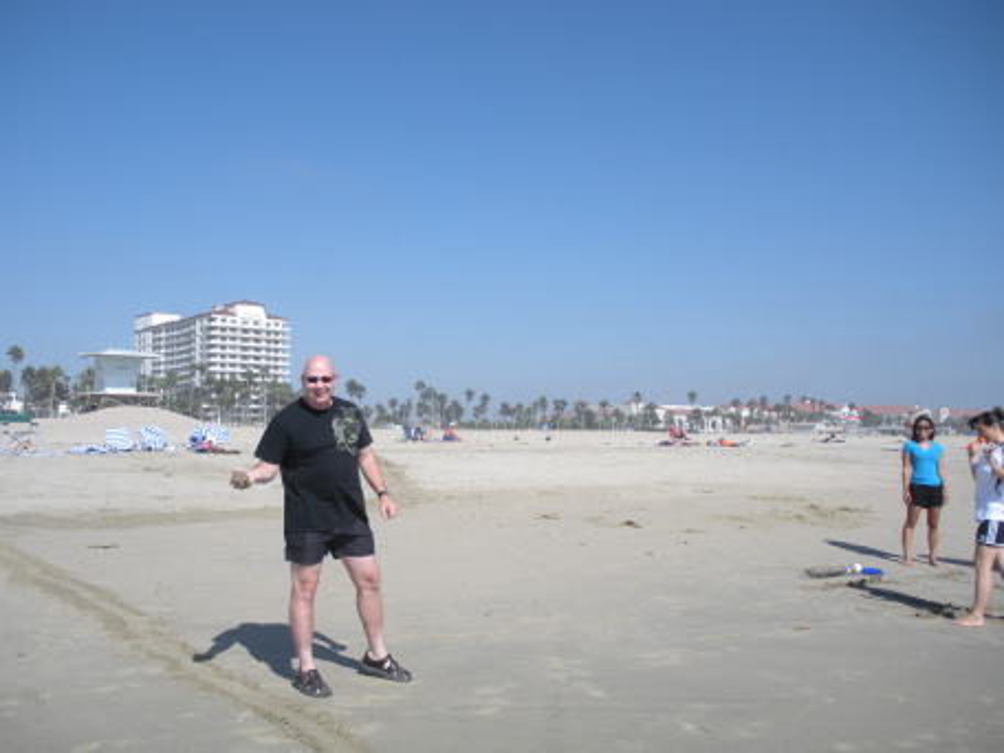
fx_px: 1044
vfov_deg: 39.7
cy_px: 376
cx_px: 502
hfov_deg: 51.4
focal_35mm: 36
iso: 64
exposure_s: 1/860
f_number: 3.5
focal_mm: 6.3
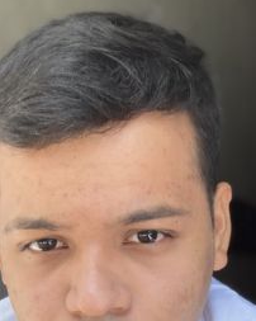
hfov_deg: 20.7
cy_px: 254
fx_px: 702
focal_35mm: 74
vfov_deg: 25.3
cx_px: 122
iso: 20
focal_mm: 2.87
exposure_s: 1/142
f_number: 2.2
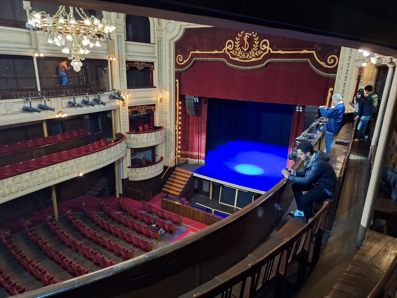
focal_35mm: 23
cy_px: 149
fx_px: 264
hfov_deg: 73.9
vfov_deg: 58.9
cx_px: 198
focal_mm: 5.54
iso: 800
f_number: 1.8
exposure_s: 1/20
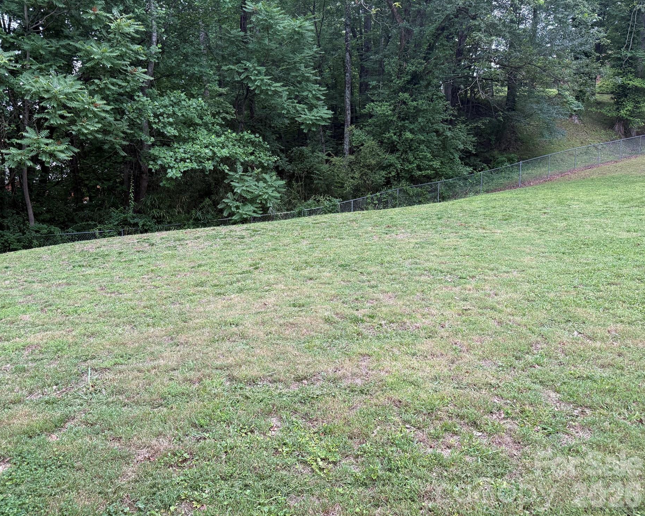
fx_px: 496
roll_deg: +1.1
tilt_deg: -12.1
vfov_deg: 54.9
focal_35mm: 26
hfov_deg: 65.9
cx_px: 288
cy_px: 251
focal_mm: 6.76
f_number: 1.78
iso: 160
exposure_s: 1/121
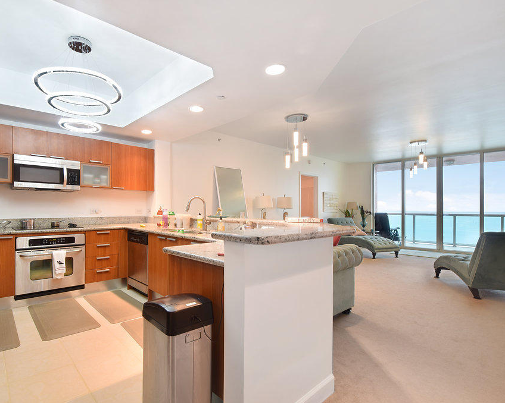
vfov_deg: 77.0
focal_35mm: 17
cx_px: 207
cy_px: 202
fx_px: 254
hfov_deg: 88.7
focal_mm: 10
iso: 100
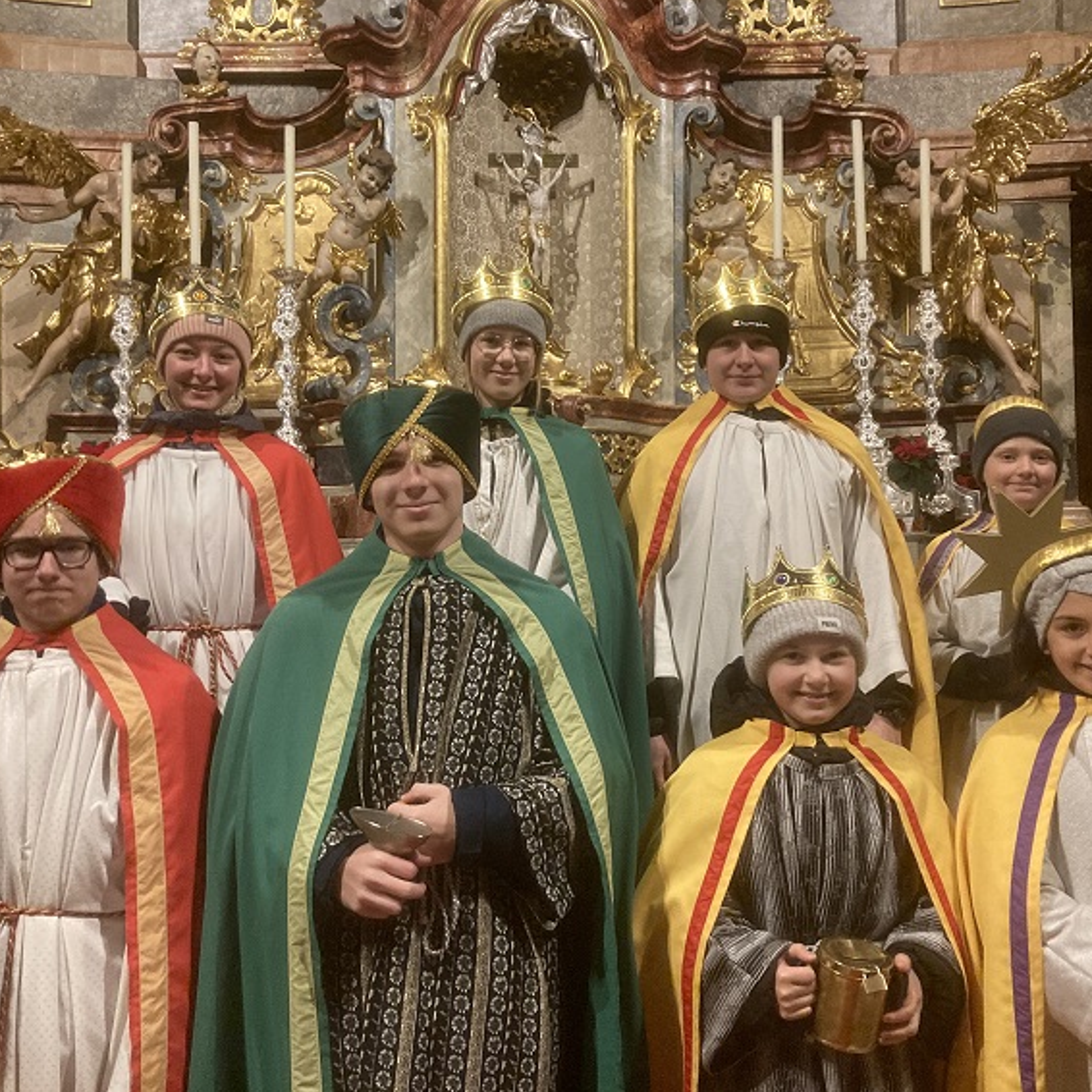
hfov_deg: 47.2
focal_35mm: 35
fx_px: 1249
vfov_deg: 47.2
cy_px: 538
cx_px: 573
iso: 320
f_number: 1.8
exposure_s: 1/43
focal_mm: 3.99
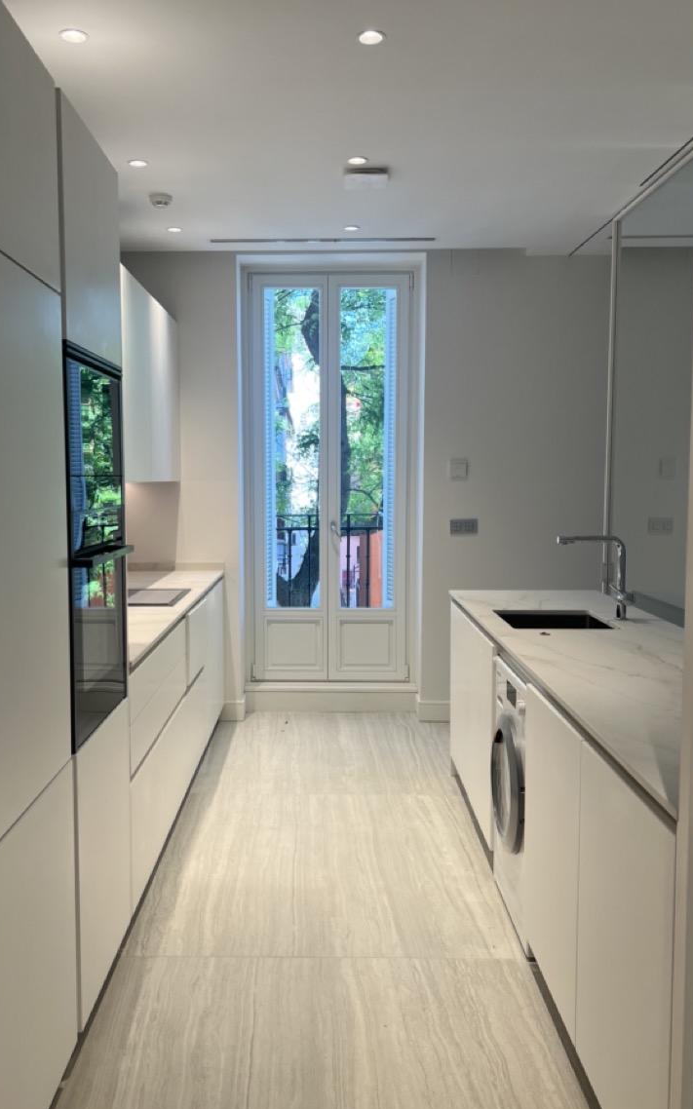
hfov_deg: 40.5
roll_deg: +0.9
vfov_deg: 61.2
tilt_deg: -6.0
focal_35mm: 31
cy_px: 577
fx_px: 937
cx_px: 300
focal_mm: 5.7
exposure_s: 1/209
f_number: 1.5
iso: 40
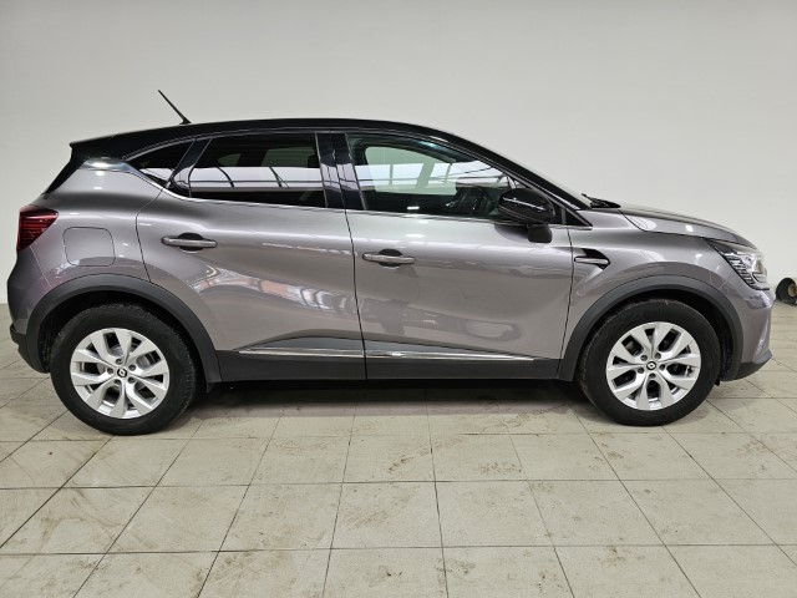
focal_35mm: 23
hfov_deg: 73.9
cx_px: 398
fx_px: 530
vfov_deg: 58.9
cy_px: 299
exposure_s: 1/180
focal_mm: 6.3
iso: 64
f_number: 1.7
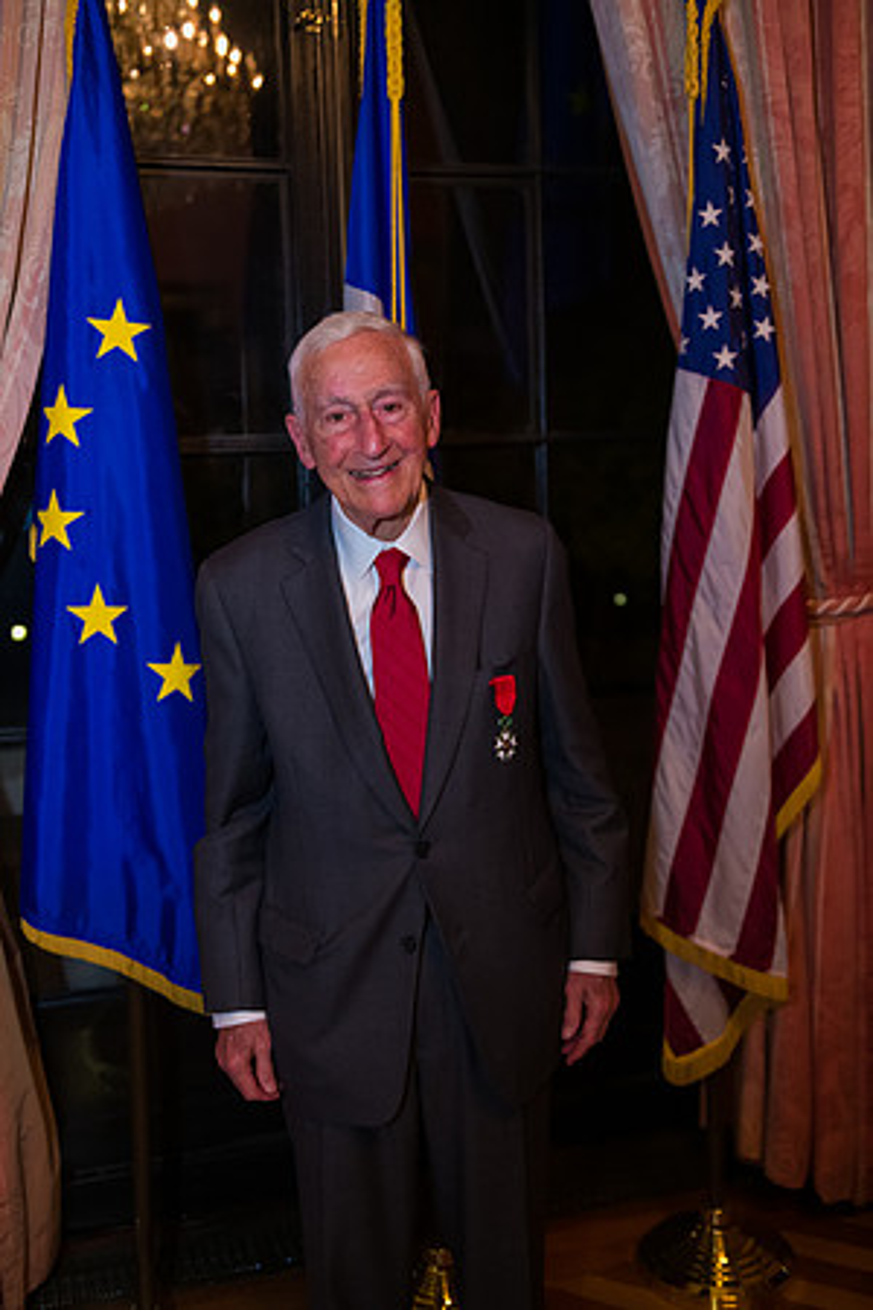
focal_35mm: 38
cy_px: 655
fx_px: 1382
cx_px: 436
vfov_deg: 50.7
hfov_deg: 35.1
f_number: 3.2
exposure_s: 1/100
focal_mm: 38
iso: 3200
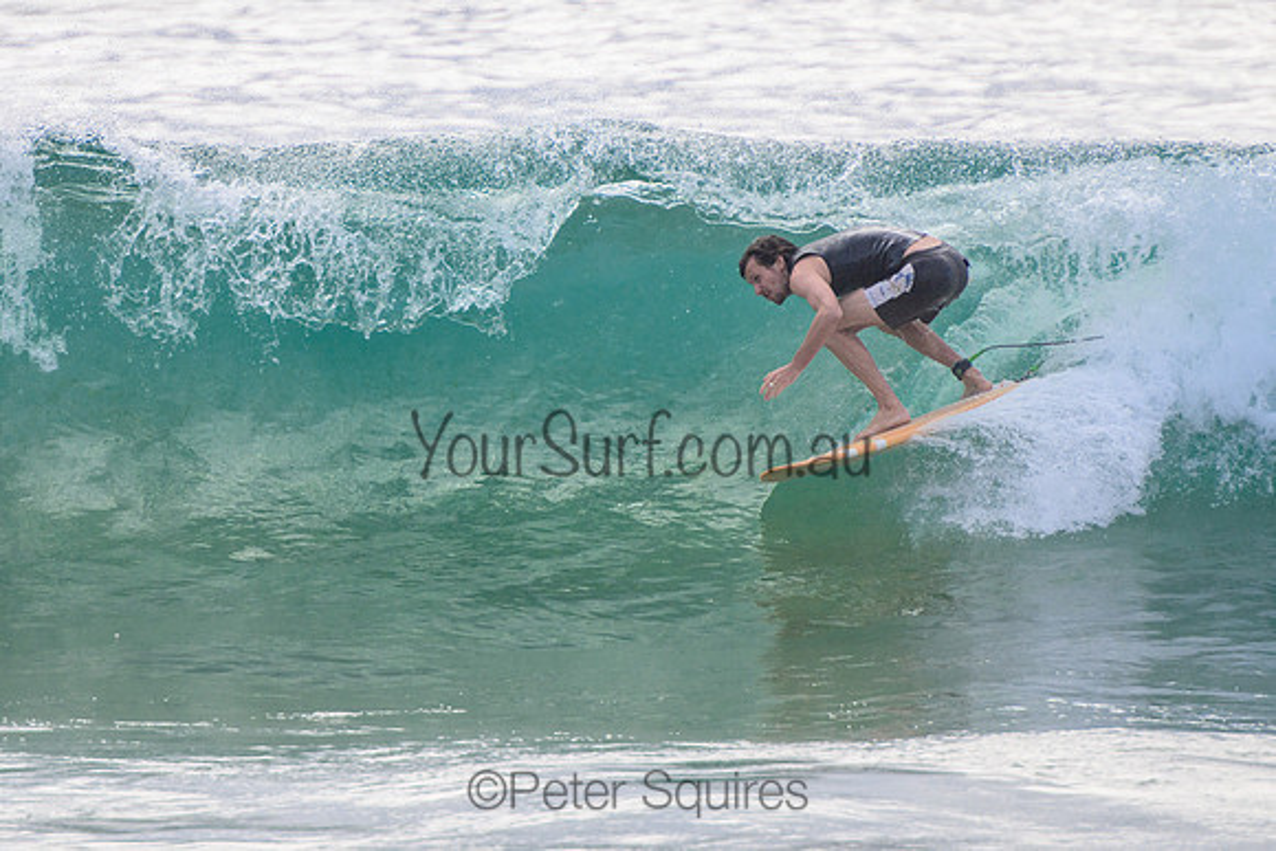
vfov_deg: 2.5
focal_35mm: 550
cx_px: 523
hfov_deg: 3.7
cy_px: 332
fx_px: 19504
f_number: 5.6
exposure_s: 1/2000
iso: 360
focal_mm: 400
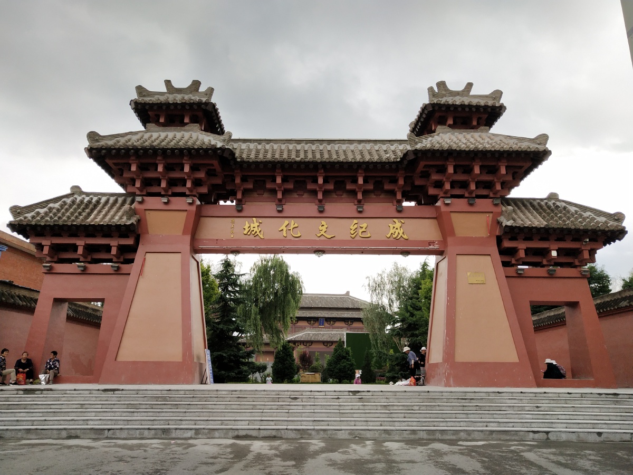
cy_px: 238
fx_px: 549
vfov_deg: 46.8
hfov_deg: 60.0
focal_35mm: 30
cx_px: 316
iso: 140
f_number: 1.8
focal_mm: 3.95
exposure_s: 1/936
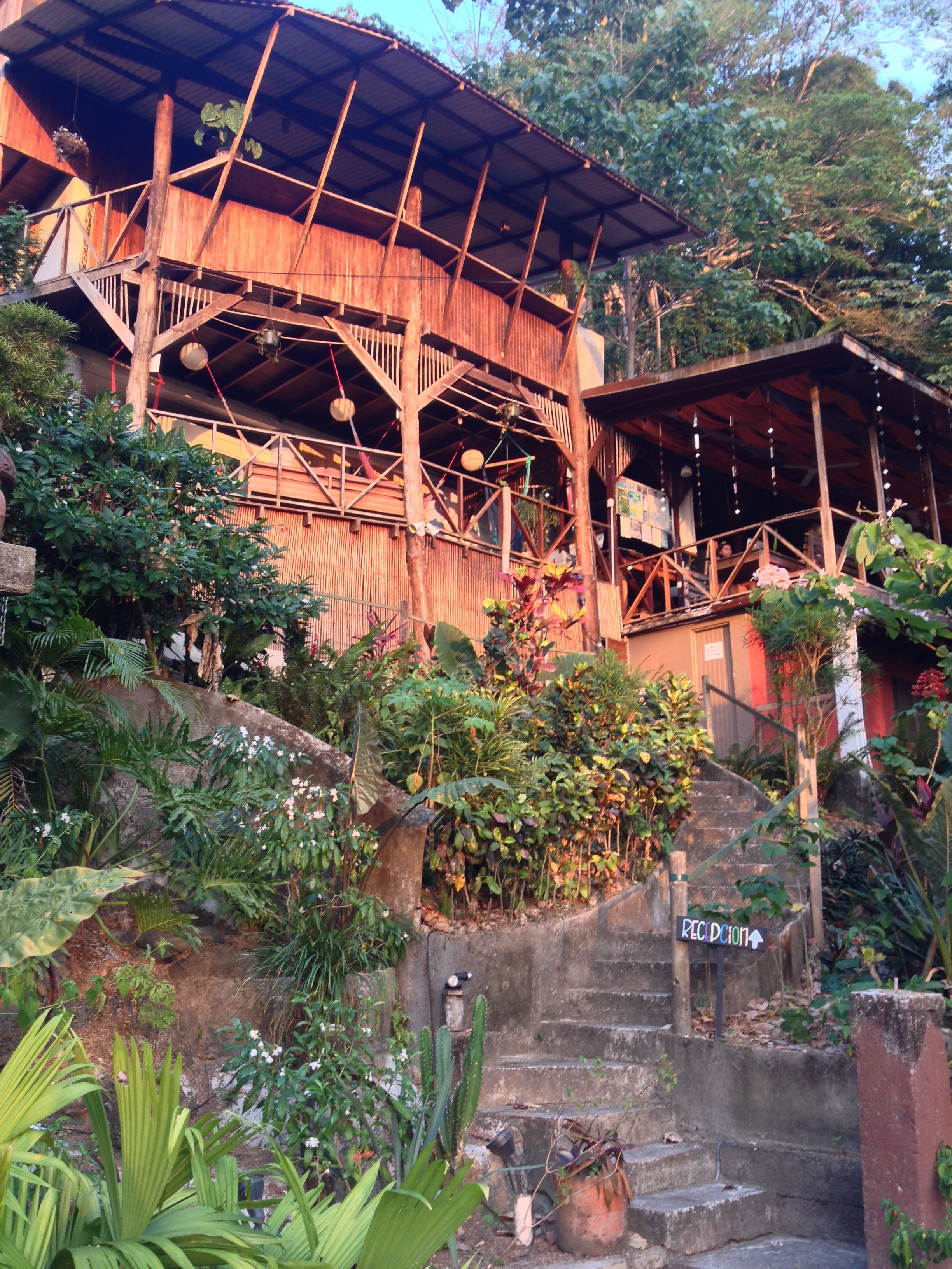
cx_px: 476
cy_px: 634
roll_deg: +0.9
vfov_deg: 52.6
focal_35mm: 35
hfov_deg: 40.7
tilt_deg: +12.8
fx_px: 1283
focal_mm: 4.28
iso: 50
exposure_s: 1/30
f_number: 2.4
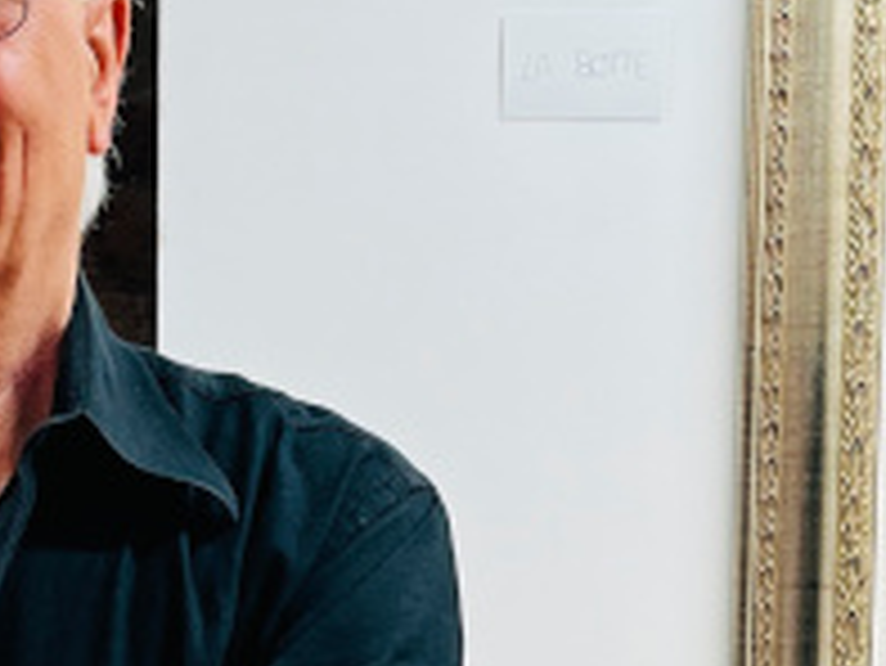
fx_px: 3381
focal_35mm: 132
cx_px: 9
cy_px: 590
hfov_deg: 14.7
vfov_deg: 11.2
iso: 80
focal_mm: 5.1
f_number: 1.6
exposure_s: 1/100
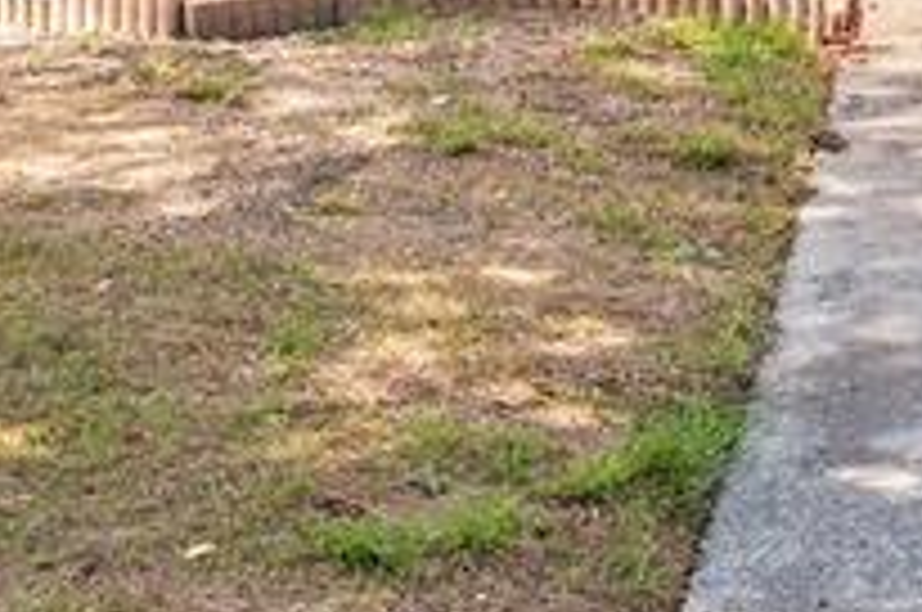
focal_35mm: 120
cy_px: -418
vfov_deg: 10.8
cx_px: 962
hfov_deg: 16.7
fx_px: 3068
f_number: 6.3
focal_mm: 24
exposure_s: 1/400
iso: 200
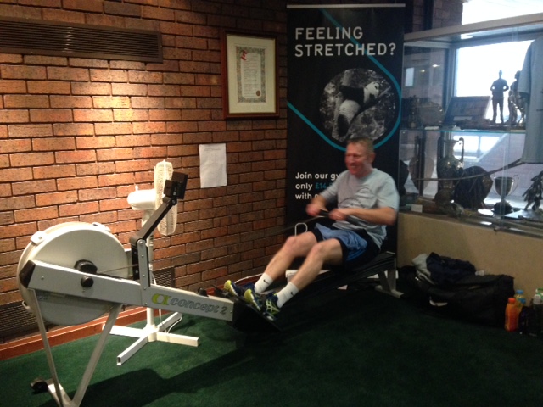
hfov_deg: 55.4
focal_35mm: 33
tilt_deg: -11.2
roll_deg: +1.5
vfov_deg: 42.9
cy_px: 204
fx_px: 518
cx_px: 272
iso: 400
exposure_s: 1/20
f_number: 2.4
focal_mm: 4.12
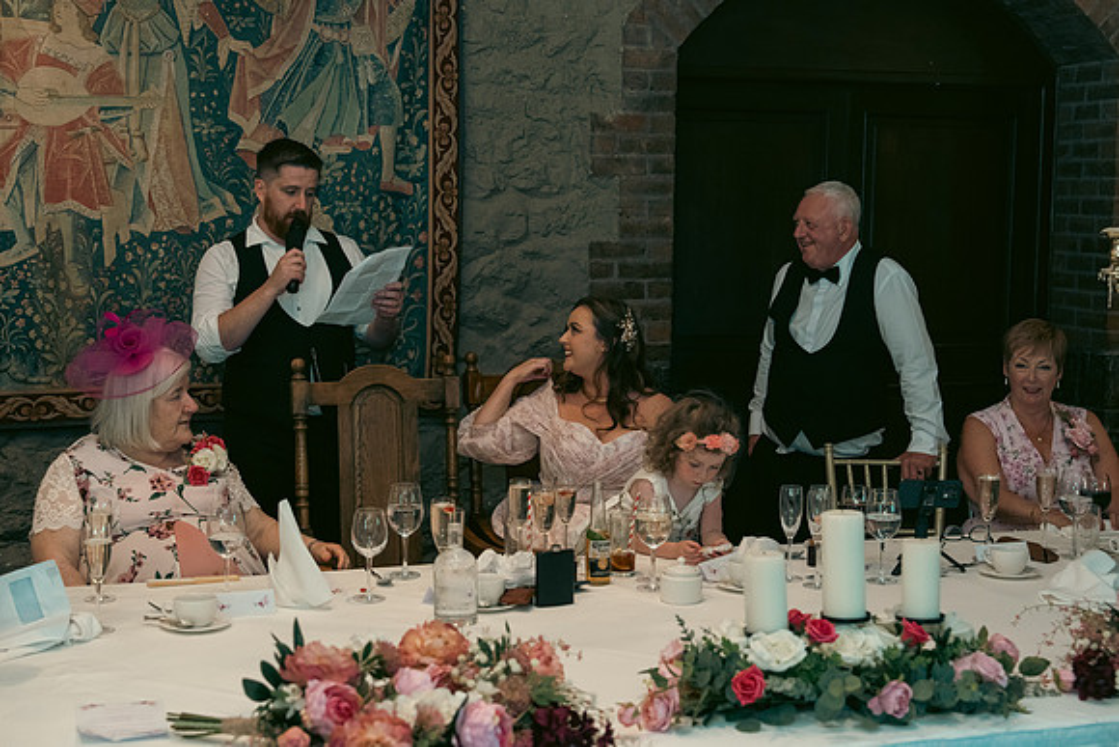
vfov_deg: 26.0
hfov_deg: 38.2
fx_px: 1617
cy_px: 374
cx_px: 560
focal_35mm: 52
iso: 2500
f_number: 3.5
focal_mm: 52
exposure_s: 1/160
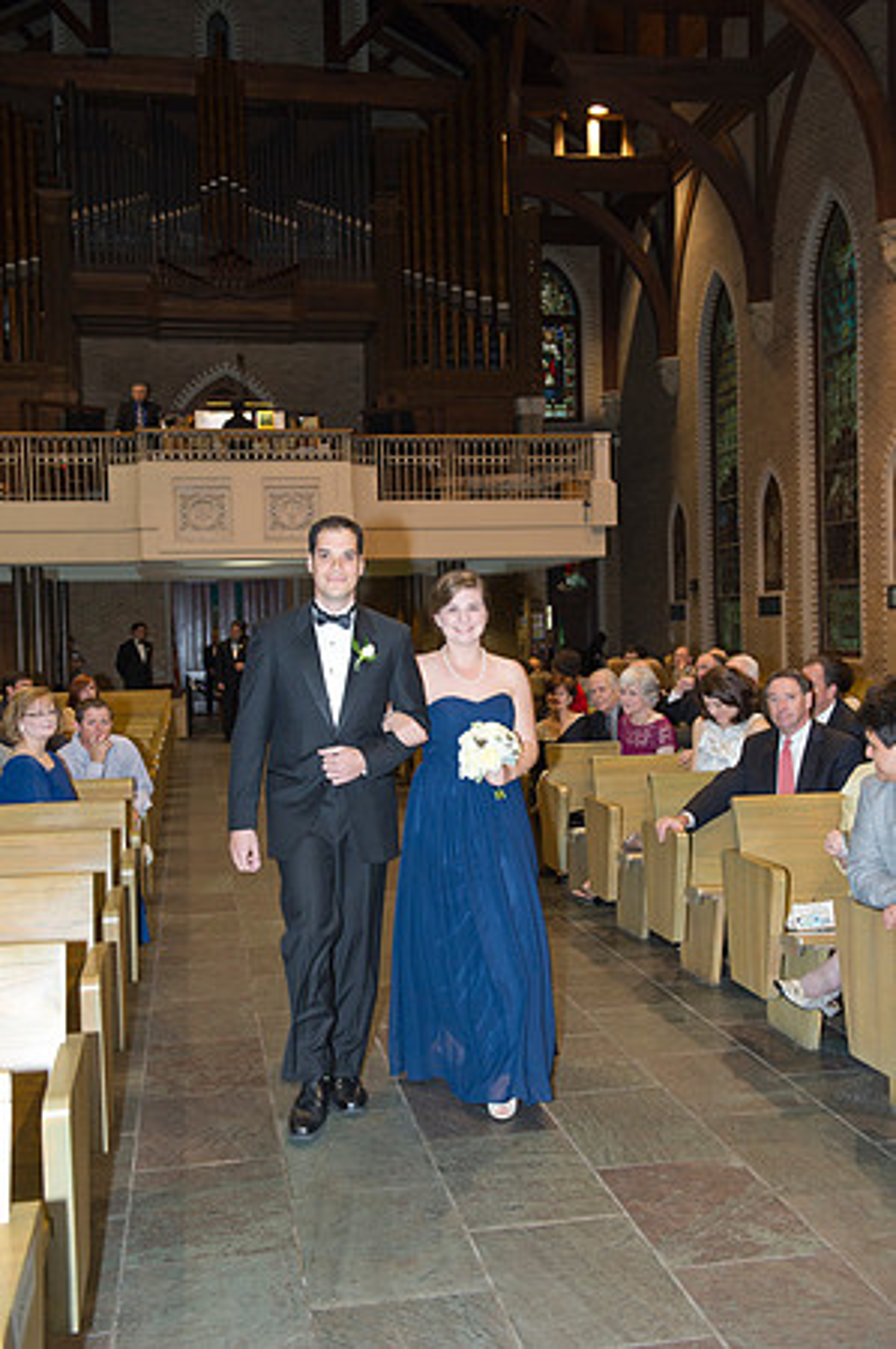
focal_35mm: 38
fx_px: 1422
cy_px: 674
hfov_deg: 35.0
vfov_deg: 50.7
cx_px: 448
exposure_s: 1/60
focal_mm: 38
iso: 1250
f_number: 4.5
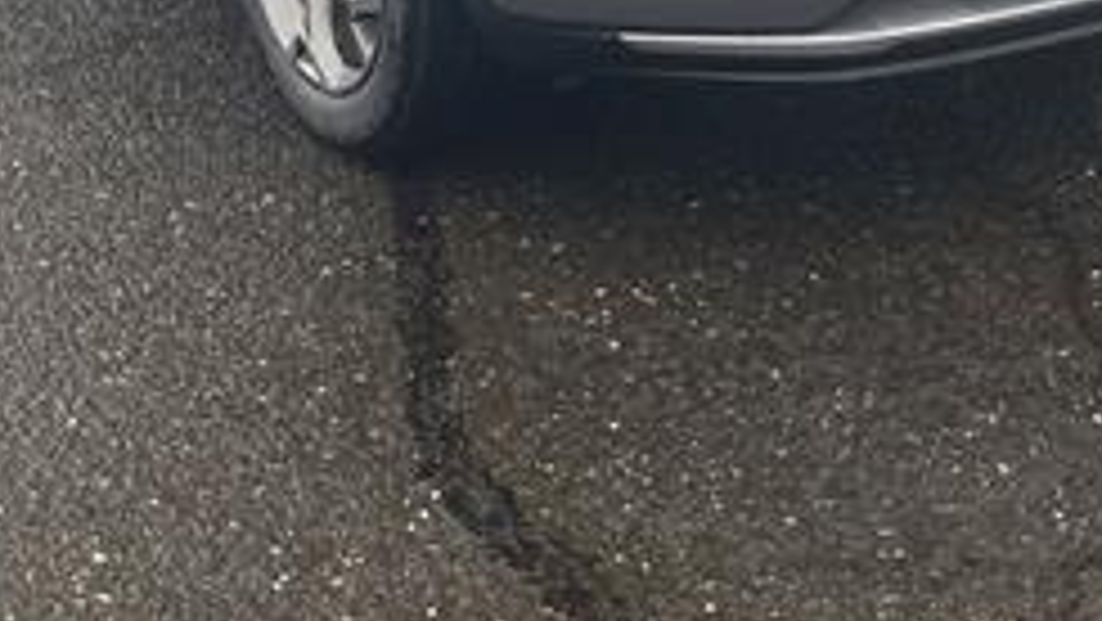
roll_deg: +2.8
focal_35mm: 74
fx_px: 2163
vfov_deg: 15.0
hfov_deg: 28.5
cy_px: -333
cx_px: 445
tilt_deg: -9.8
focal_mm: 4.2
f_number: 1.6
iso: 32
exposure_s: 1/286
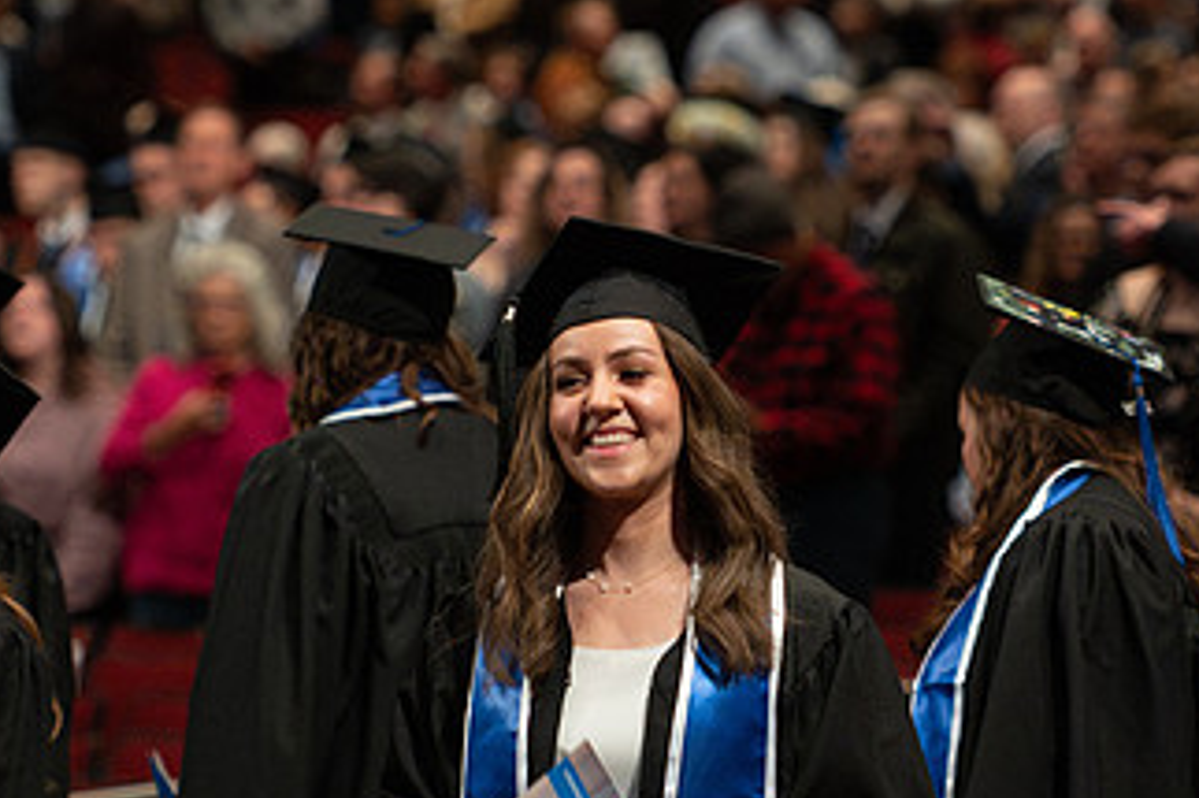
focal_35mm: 285
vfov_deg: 4.8
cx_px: 673
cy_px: 418
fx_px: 9487
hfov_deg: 7.2
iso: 2500
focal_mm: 125
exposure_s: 1/250
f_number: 2.8
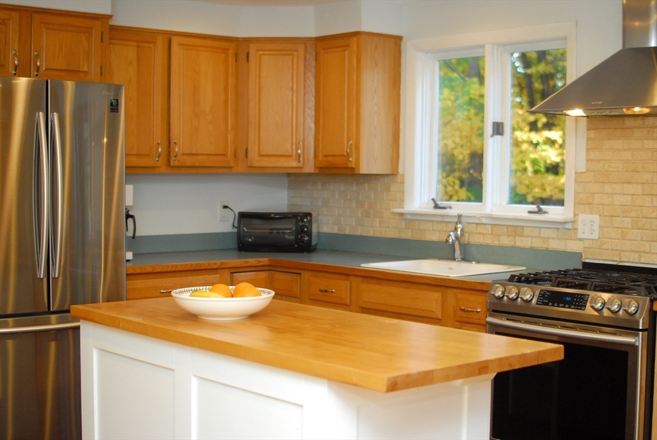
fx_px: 959
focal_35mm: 52
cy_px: 220
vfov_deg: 25.8
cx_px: 328
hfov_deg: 37.8
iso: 640
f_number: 2.5
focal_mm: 35
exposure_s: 1/200
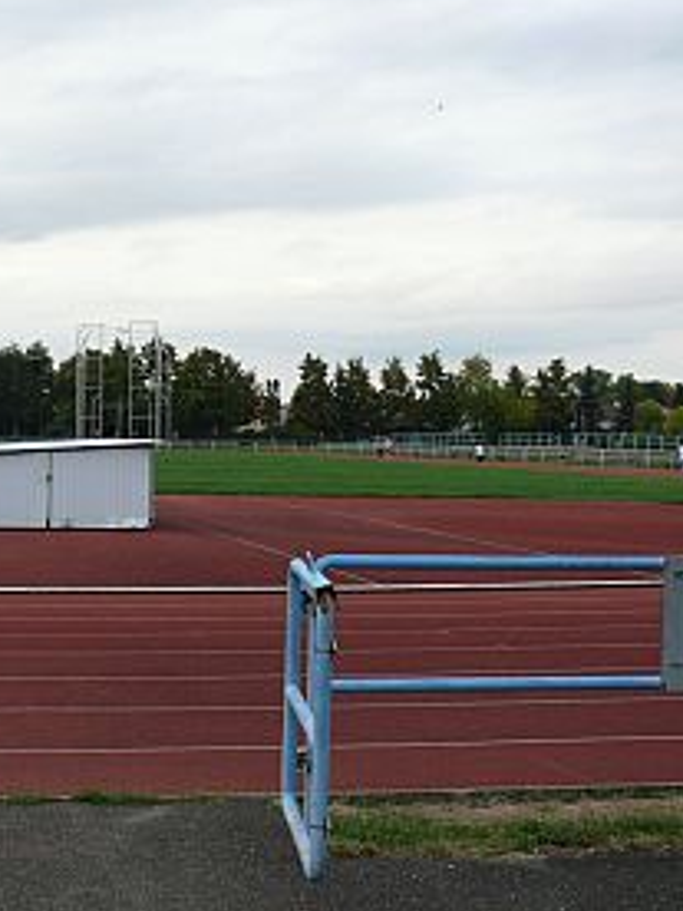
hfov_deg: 24.5
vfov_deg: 33.8
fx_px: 1500
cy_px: 413
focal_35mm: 57
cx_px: 3
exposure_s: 1/100
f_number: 3.2
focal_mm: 7.4
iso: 100
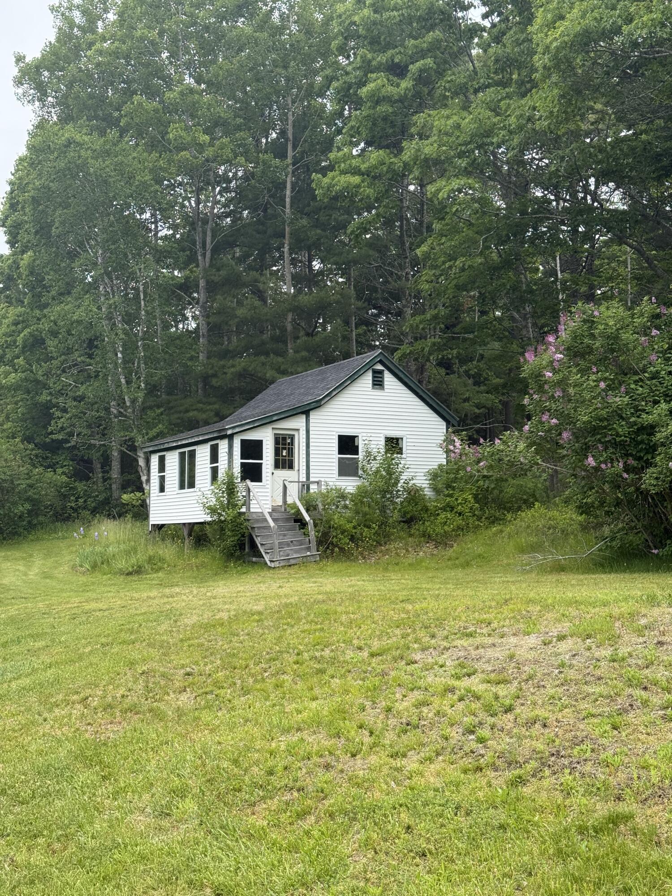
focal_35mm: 48
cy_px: 448
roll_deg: +0.0
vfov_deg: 39.7
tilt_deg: +5.2
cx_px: 336
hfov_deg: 30.3
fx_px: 1242
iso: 80
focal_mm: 6.76
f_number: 1.78
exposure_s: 1/1149
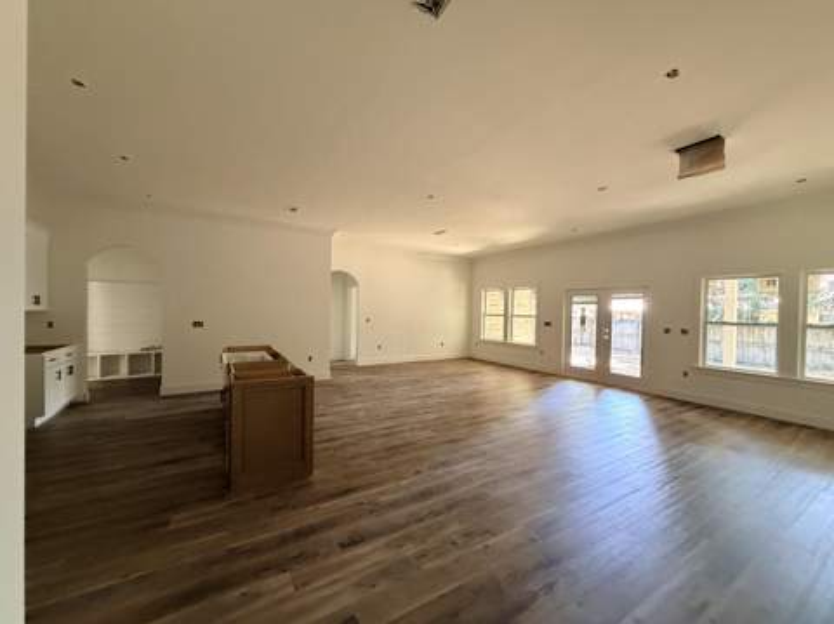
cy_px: 312
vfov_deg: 85.6
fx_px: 337
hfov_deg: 102.1
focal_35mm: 14
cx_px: 417
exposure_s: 1/60
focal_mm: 2.22
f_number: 2.2
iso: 640
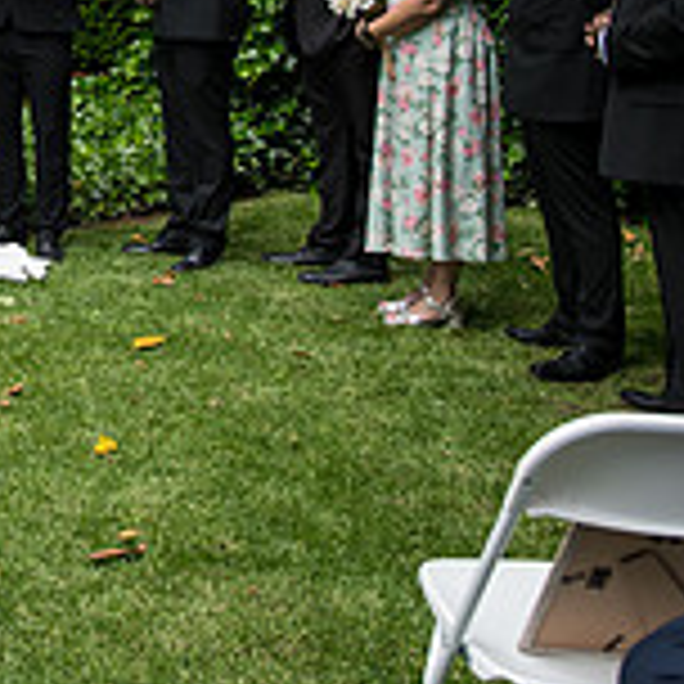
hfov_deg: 17.1
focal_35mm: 94
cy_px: -65
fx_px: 2101
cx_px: -270
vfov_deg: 17.8
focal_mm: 29
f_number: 4
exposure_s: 1/400
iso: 500
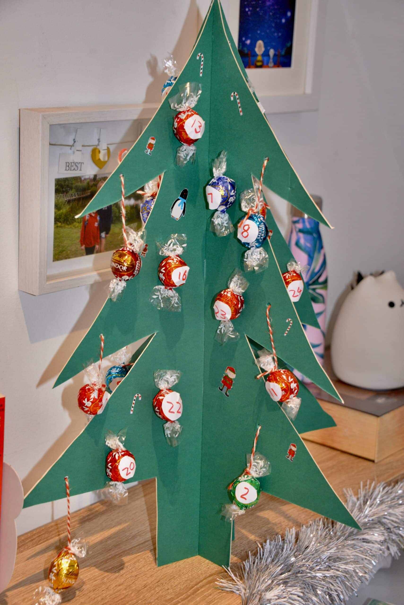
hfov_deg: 20.9
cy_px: 302
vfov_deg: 30.9
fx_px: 1093
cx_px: 202
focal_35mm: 65
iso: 2500
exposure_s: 1/125
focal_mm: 65
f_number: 6.3
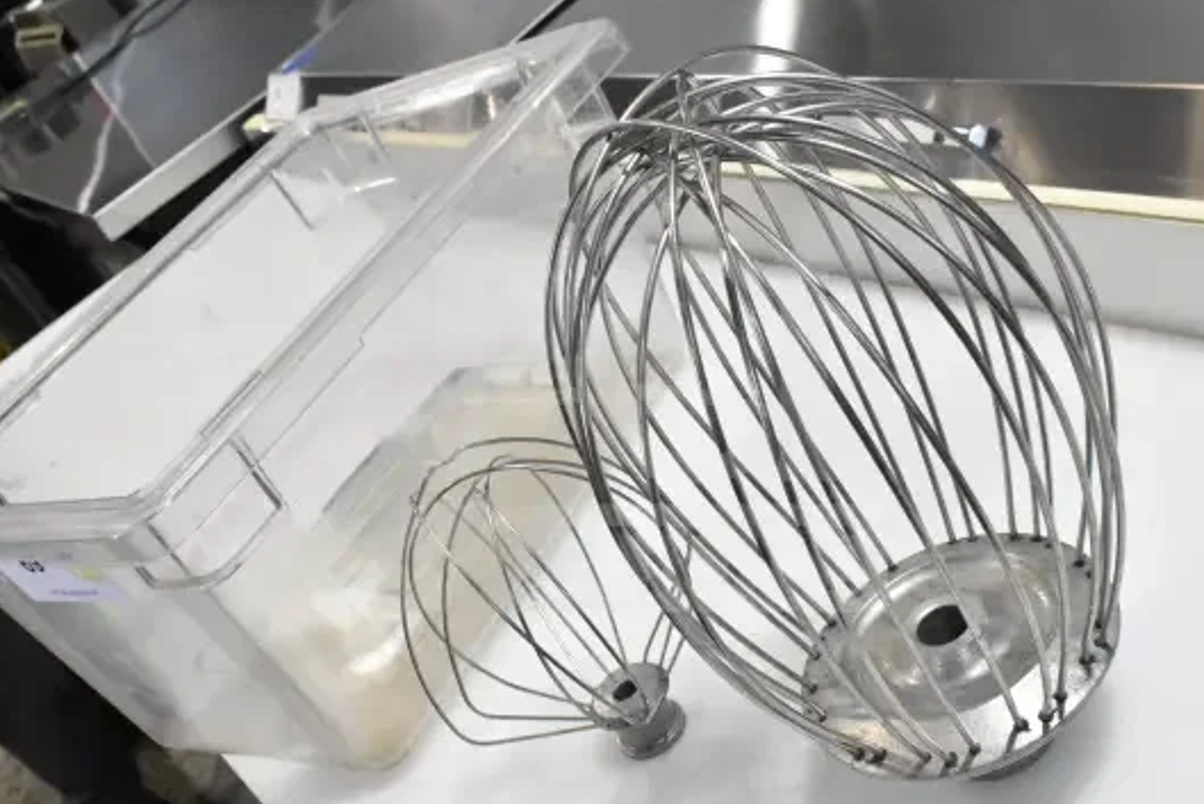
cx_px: 630
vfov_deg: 29.9
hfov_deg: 43.6
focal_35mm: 45
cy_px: 432
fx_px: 1505
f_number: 10
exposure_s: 1/400
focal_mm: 26
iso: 6400
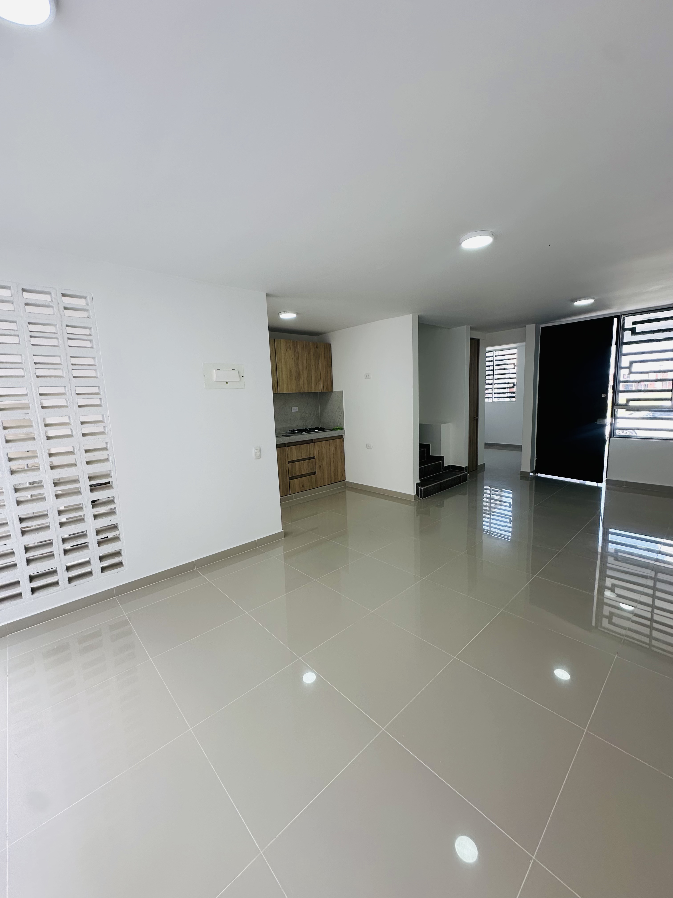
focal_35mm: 14
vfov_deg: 102.1
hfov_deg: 85.7
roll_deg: +1.5
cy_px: 449
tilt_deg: -7.9
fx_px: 363
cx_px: 336
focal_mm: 2.22
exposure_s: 1/120
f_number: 2.2
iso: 64
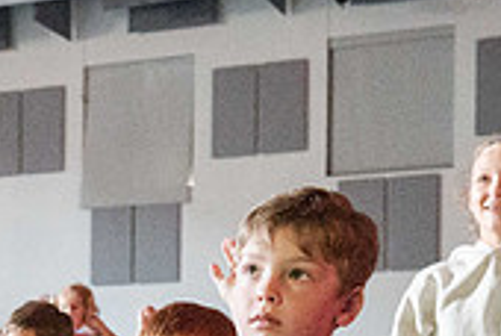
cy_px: 515
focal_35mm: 111
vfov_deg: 11.8
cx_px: -64
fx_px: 1547
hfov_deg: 17.7
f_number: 4
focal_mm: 30
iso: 25600
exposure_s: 1/60
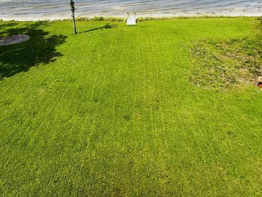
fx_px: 204
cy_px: 34
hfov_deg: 65.3
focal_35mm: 27
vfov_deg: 48.0
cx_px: 133
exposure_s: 1/1927
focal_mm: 2.22
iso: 50
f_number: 2.2
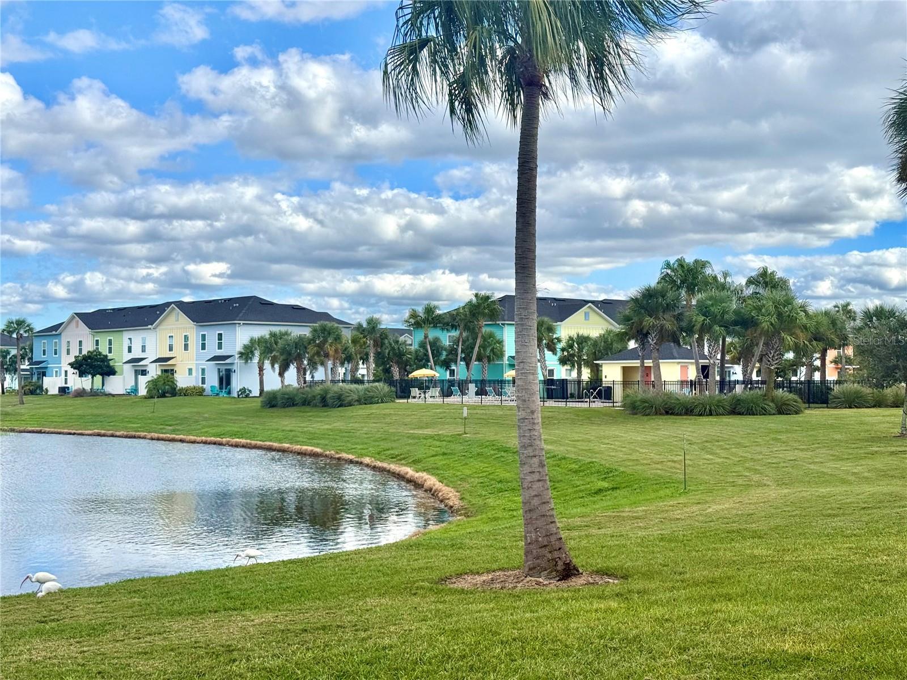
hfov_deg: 39.7
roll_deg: -0.1
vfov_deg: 30.3
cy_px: 340
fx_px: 1258
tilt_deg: +2.9
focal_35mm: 48
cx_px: 454
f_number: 1.78
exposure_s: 1/4878
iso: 64
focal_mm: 6.76
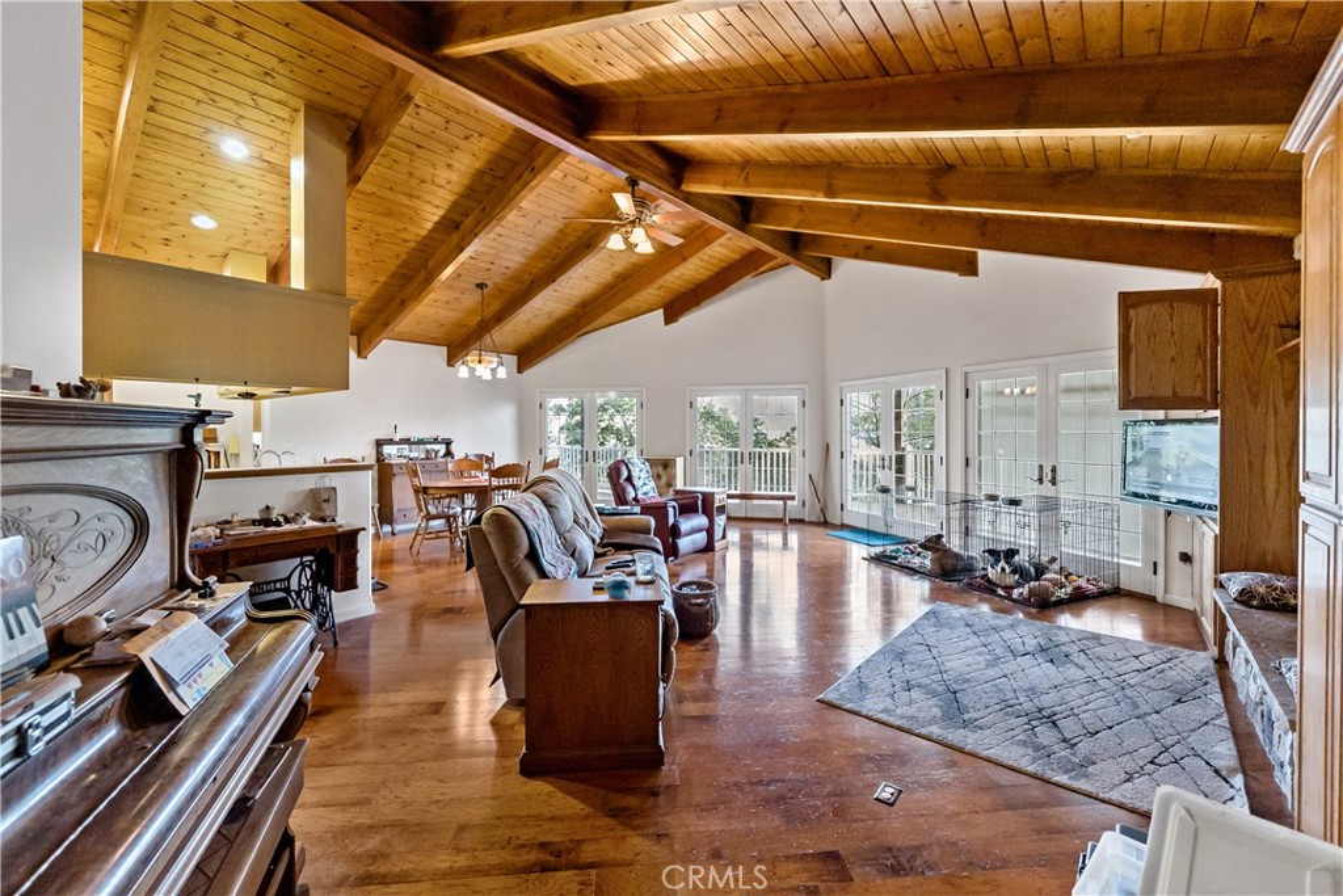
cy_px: 448
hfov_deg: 104.2
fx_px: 522
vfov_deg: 81.2
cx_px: 672
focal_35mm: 14
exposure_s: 1/160
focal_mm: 14
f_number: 2.8
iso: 2000
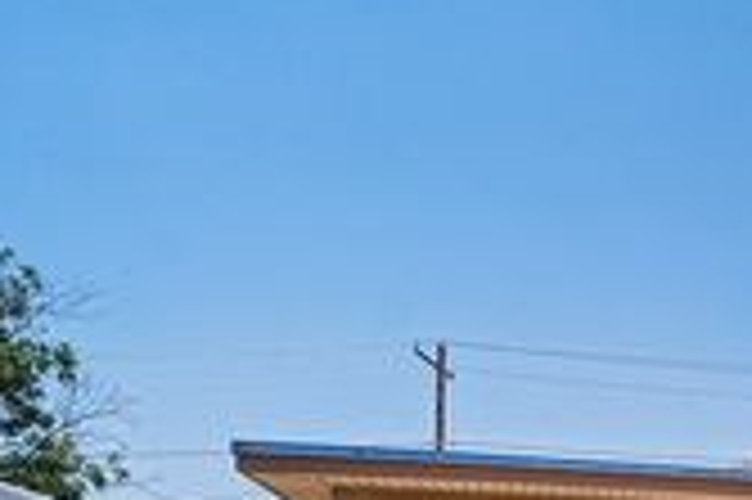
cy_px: 583
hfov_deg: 34.0
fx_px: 876
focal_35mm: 42
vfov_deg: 28.2
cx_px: 968
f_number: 20
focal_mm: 14
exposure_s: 1/800
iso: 1600
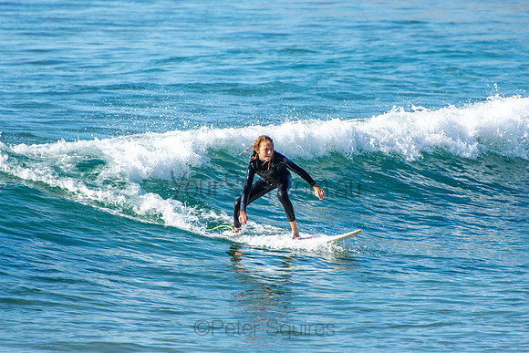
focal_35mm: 600
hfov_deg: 3.4
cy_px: 176
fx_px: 8818
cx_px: 264
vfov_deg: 2.3
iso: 100
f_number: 6.3
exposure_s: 1/320
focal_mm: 400
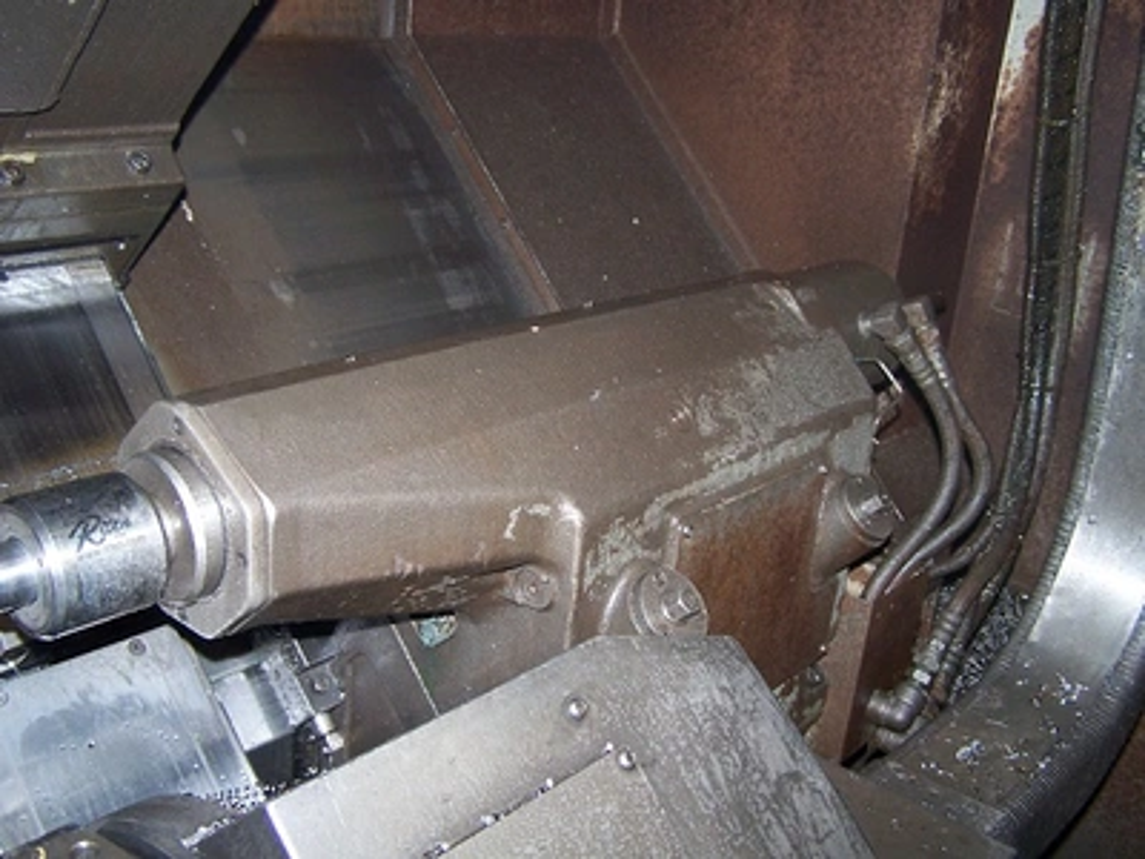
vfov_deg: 37.7
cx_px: 572
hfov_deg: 49.0
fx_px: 1257
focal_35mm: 38
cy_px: 430
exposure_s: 1/60
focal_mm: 6.3
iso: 140
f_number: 2.8
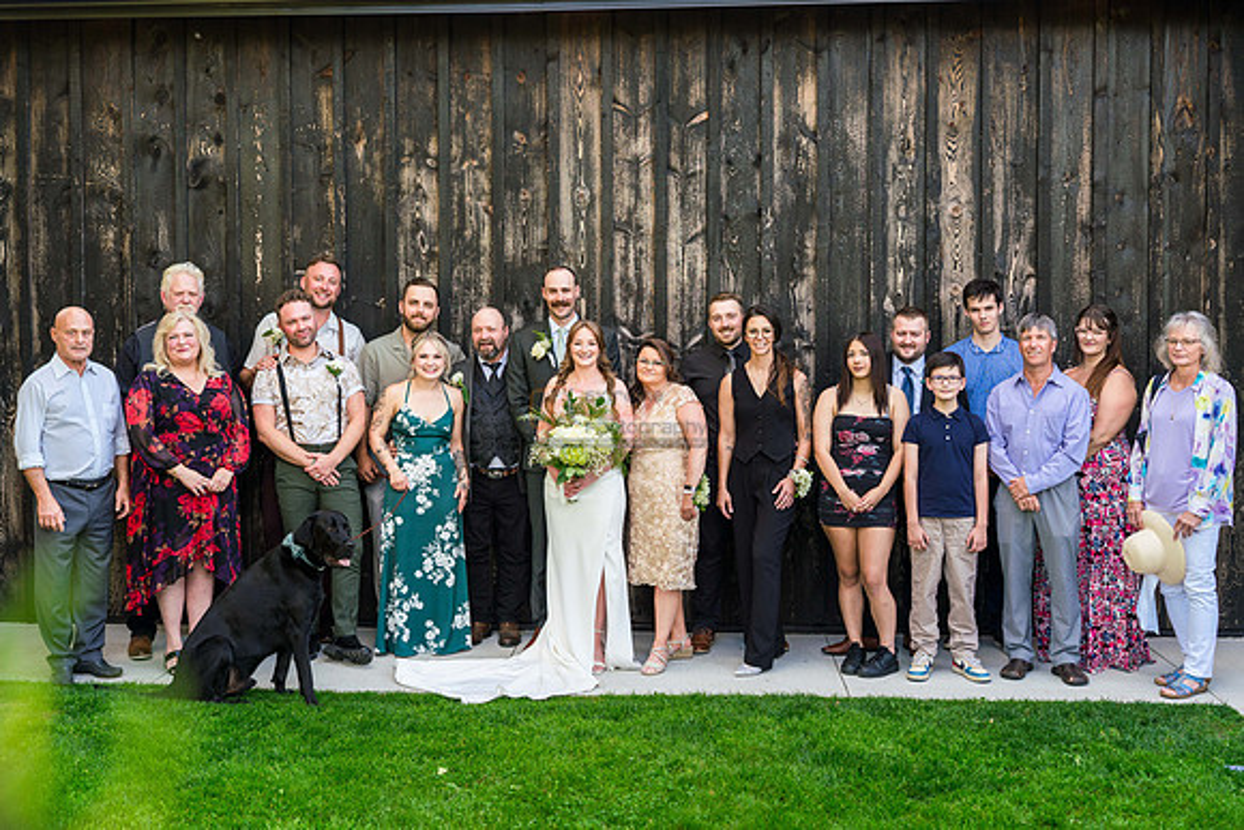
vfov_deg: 32.6
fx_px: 1420
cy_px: 403
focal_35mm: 41
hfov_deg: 47.3
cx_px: 593
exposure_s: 1/400
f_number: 3.5
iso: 400
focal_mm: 39
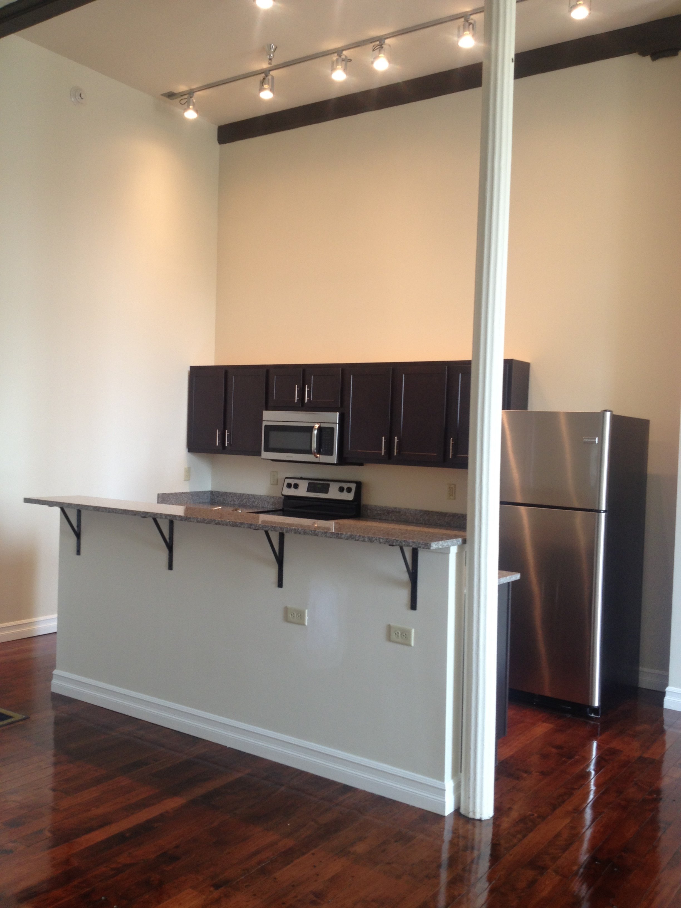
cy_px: 454
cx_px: 340
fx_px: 918
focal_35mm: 35
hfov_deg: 40.7
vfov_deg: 52.6
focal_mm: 4.28
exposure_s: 1/20
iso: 50
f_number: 2.4
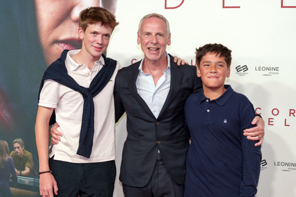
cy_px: 98
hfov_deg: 28.9
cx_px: 148
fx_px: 575
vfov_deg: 19.4
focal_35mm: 70
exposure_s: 1/250
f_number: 3.5
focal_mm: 70
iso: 320
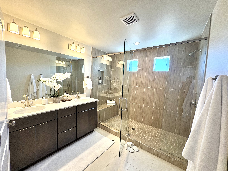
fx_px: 92
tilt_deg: -4.2
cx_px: 114
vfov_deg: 85.7
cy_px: 86
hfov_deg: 102.1
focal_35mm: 14
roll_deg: -1.9
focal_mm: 2.22
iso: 125
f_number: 2.2
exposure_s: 1/120
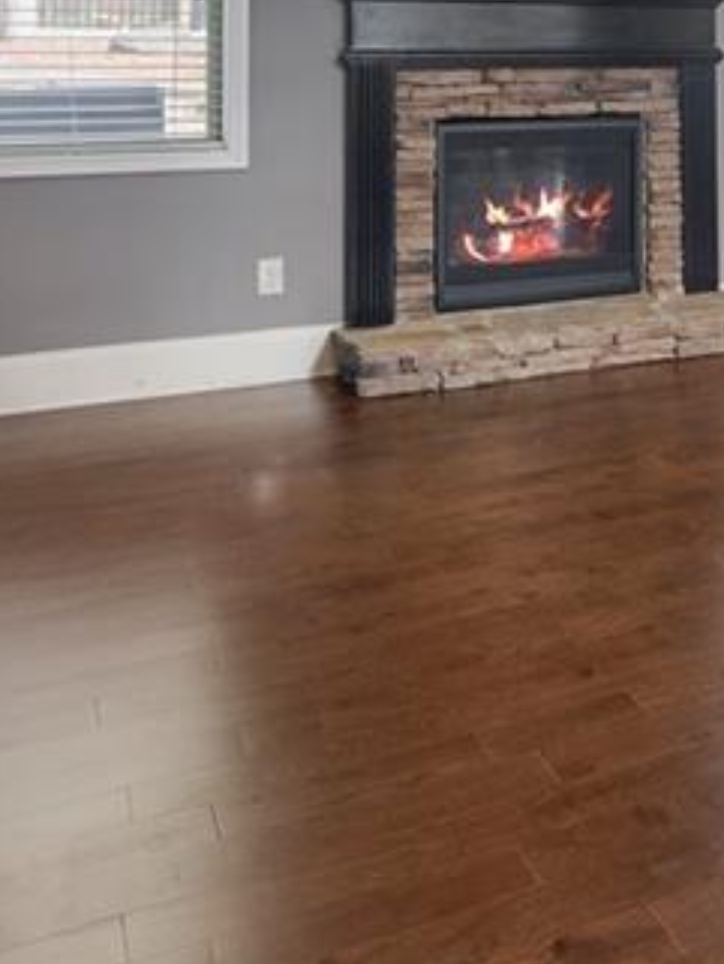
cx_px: 997
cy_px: 50
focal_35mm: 49
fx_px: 1366
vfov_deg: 35.9
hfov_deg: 24.8
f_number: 8
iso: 320
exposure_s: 1/10
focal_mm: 16
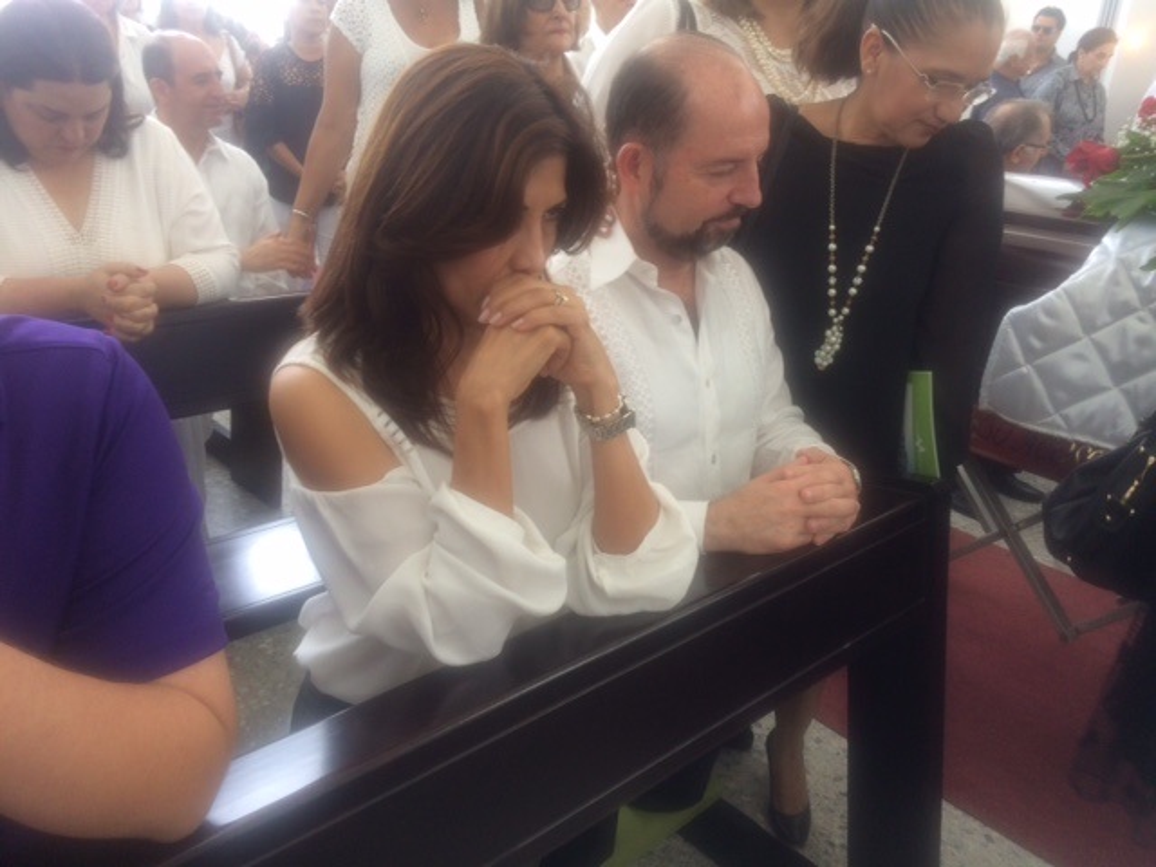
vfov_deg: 48.2
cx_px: 578
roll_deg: -4.0
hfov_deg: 61.7
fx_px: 968
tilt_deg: -20.7
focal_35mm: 29
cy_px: 434
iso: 40
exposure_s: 1/60
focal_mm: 4.15
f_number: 2.2
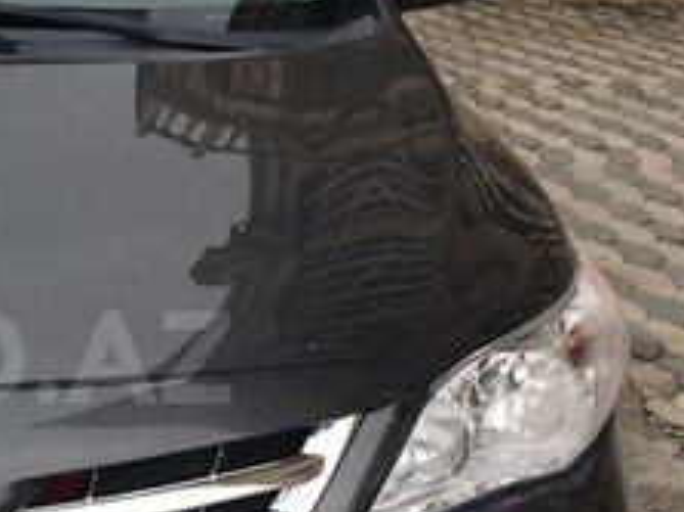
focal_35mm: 86
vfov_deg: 17.1
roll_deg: -1.5
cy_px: 357
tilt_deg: -19.8
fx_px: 1698
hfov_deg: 21.5
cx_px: -83
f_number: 2.2
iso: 32
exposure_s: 1/119
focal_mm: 4.15
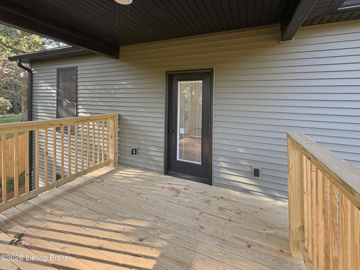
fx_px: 146
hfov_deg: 102.1
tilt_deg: -12.1
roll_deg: -0.2
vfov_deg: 85.7
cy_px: 135
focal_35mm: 14
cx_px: 180
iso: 100
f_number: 2.2
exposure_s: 1/121
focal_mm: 2.2
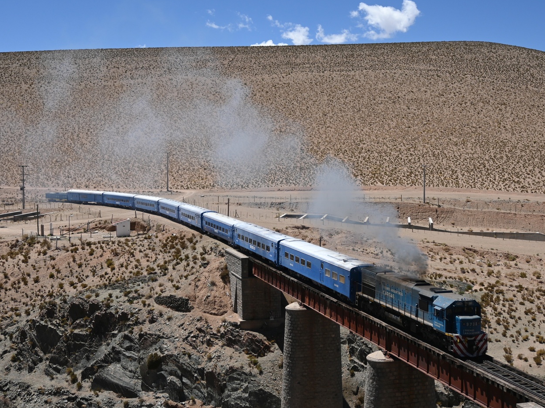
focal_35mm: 50
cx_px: 286
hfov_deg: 38.1
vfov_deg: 29.0
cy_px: 169
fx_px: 789
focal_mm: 22.5
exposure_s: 1/1600
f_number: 4
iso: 100
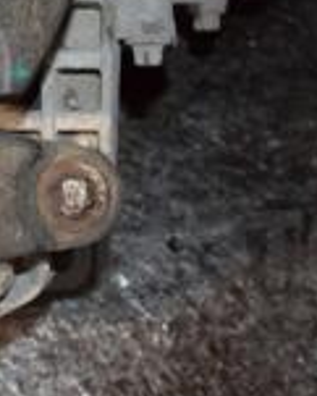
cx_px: -225
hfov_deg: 10.1
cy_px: -100
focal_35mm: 145
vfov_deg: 12.9
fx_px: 1699
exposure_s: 1/60
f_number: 5
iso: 800
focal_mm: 26
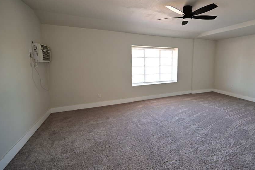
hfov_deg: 88.1
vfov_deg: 67.2
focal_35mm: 18
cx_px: 161
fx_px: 128
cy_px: 76
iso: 800
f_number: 4.5
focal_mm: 14
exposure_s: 1/60
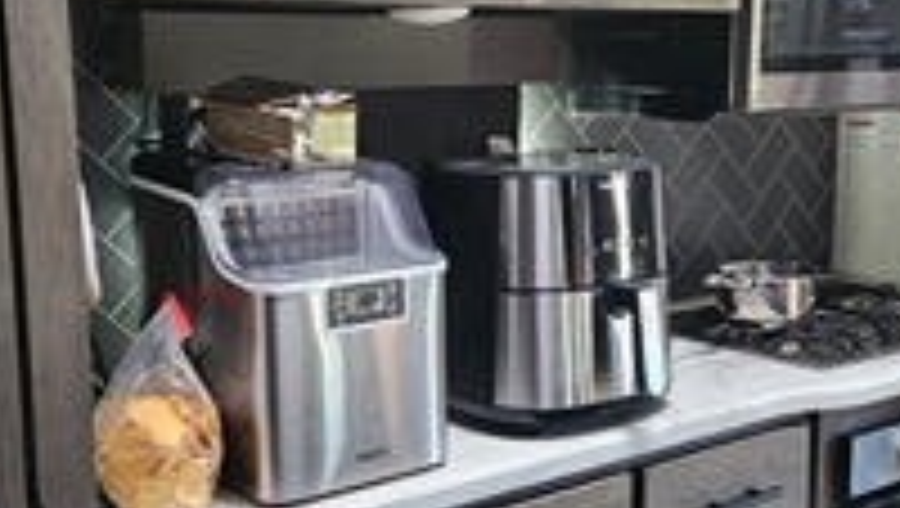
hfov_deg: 41.2
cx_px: 490
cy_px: 261
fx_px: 1194
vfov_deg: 24.0
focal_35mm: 50
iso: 500
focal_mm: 5.4
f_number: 1.8
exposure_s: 1/60
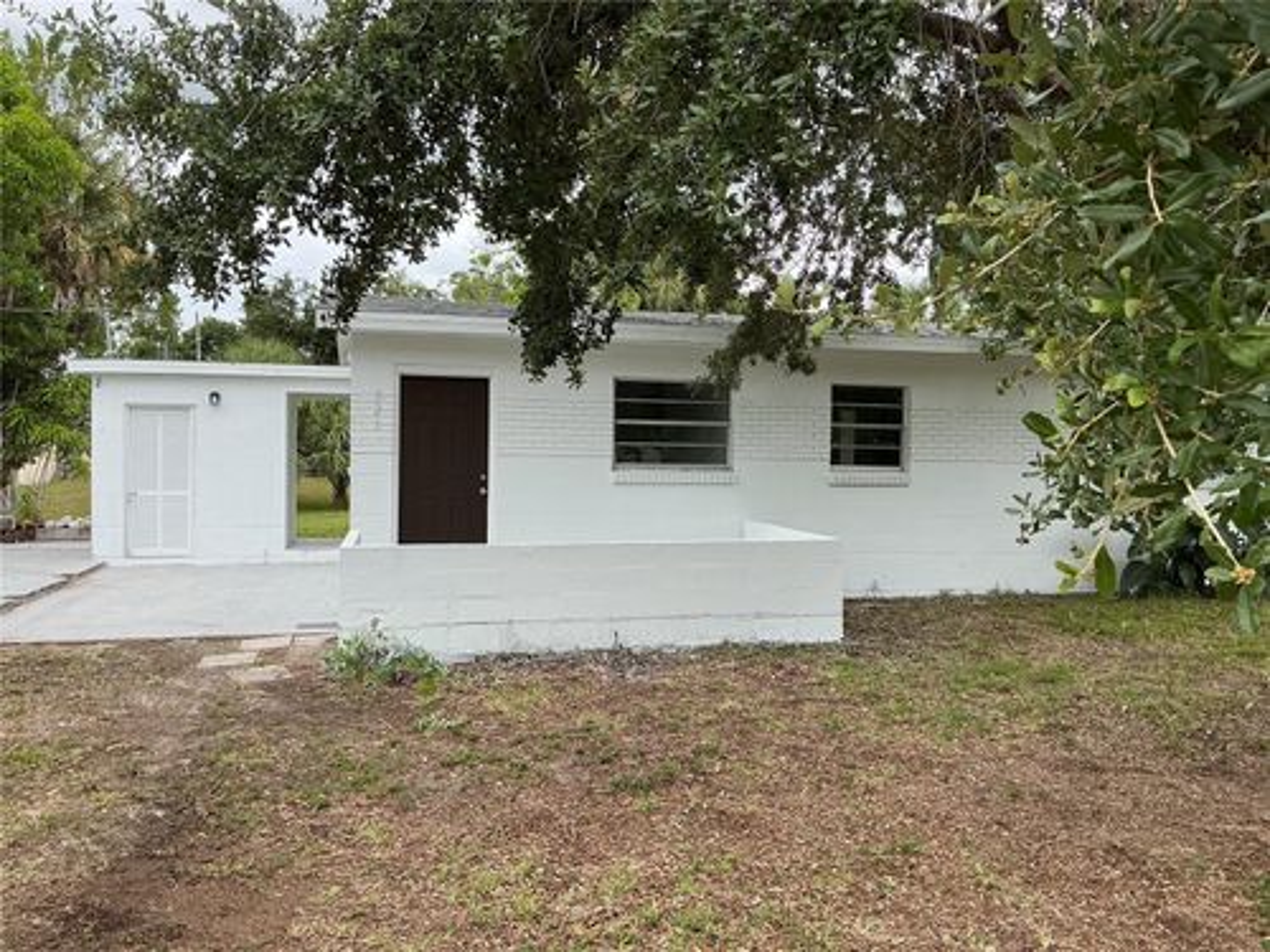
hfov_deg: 61.7
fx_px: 1064
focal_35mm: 29
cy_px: 476
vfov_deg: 48.2
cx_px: 635
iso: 20
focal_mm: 3
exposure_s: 1/120
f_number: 1.8
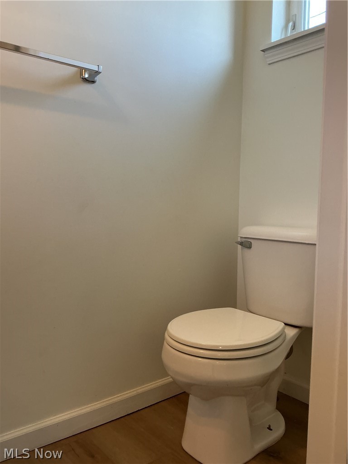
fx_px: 389
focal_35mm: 29
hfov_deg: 48.2
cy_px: 232
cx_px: 174
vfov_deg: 61.7
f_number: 1.8
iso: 64
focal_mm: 3
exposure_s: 1/60
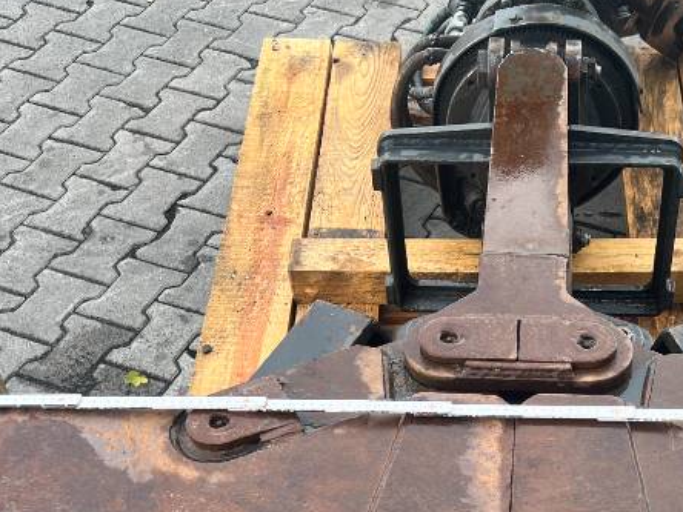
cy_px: 524
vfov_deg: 23.3
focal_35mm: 60
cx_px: 540
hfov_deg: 31.4
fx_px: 1184
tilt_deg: -49.6
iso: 50
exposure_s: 1/575
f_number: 1.5
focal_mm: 5.7
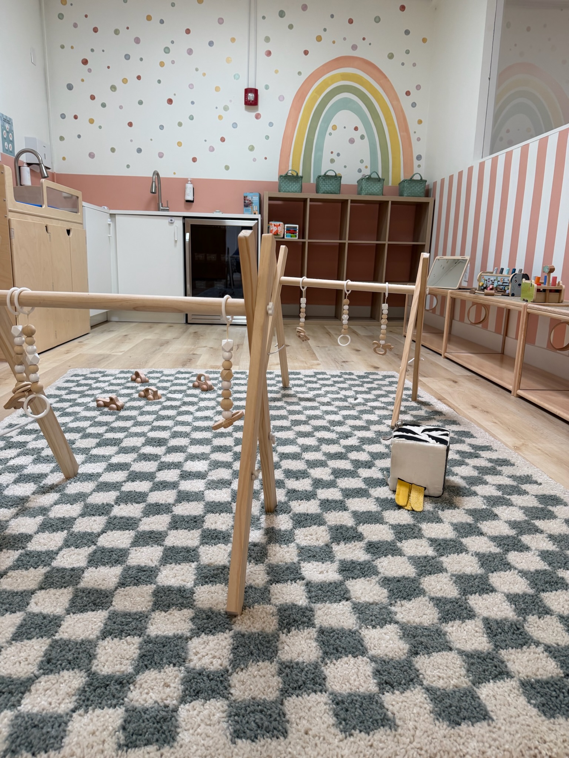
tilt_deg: -13.4
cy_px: 379
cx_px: 284
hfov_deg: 56.8
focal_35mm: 24
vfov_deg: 71.6
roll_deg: -2.8
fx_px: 526
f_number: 1.78
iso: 160
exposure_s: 1/120
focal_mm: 6.76
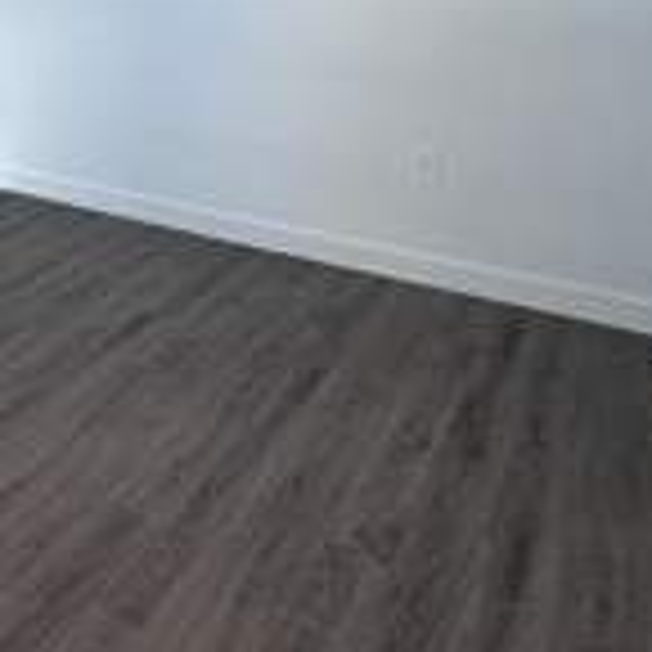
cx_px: 0
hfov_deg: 36.7
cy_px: -9
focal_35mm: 41
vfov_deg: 36.5
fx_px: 874
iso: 125
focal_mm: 2.22
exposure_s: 1/120
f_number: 2.2
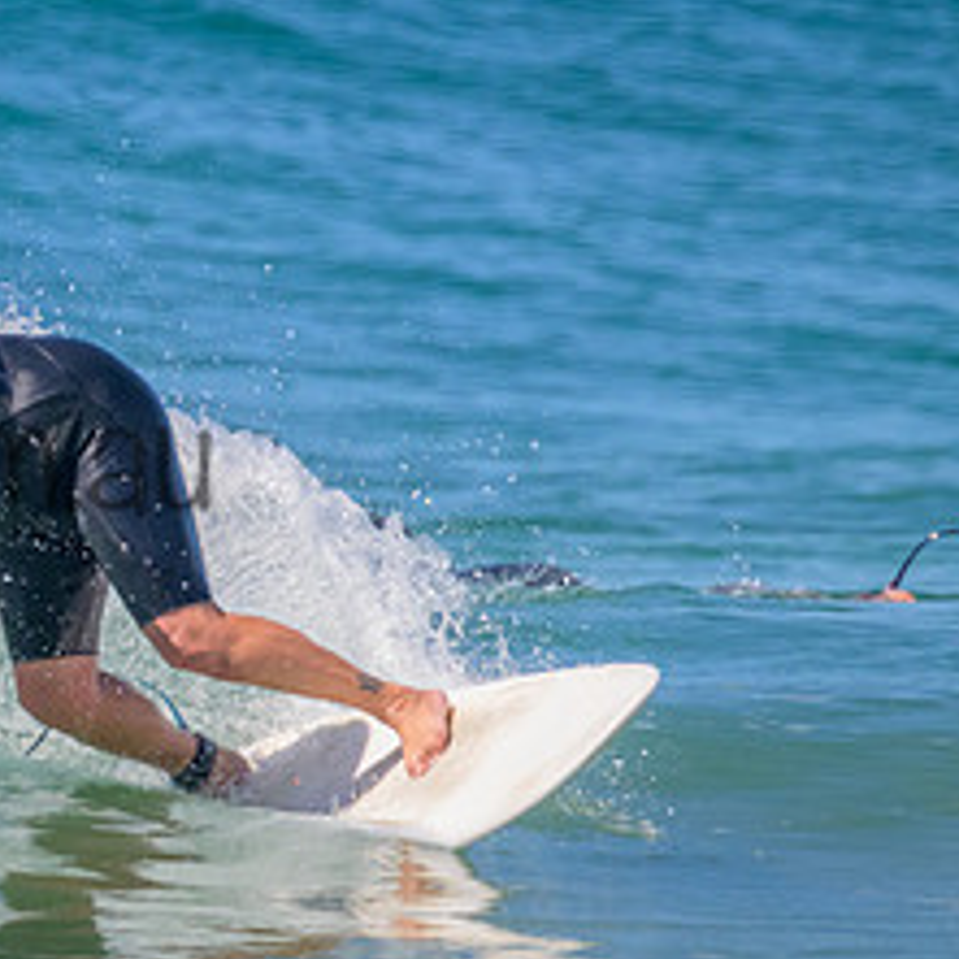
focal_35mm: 2032
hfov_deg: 0.9
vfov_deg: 0.9
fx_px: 63690
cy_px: 293
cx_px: -72
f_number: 11
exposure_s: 1/2000
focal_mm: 800
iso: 2000
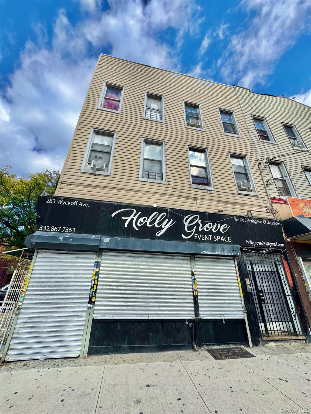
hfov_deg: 85.7
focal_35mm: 14
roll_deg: -2.2
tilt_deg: +25.2
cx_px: 156
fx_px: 168
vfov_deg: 102.1
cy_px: 207
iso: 50
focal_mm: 2.22
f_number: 2.2
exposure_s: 1/1600
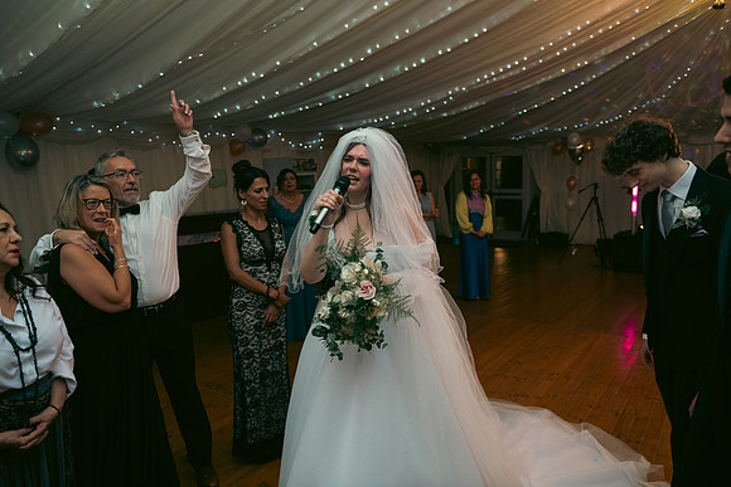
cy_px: 244
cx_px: 366
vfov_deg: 48.0
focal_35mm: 27
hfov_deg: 67.4
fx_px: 548
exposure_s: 1/160
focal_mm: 27
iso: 800
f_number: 3.5
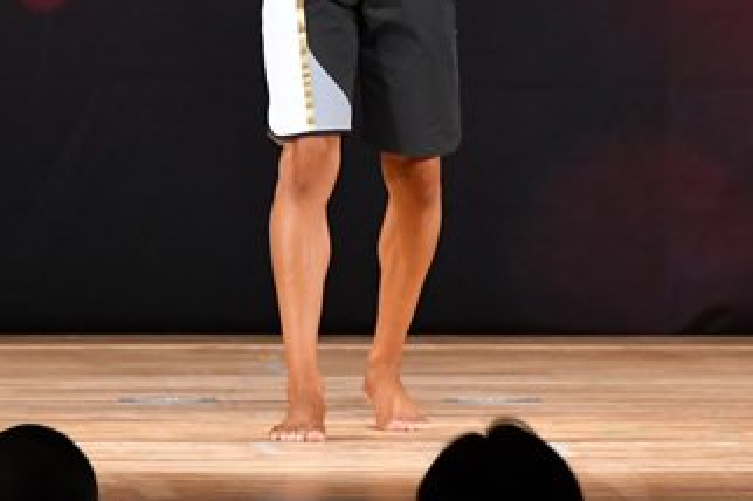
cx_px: 448
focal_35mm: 578
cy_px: -40
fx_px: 12077
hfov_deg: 3.6
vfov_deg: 2.4
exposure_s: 1/400
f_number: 5.6
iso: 3200
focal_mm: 160
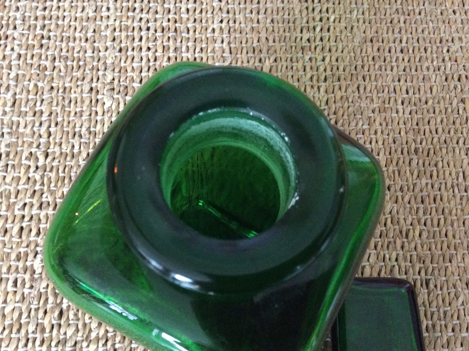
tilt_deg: -71.3
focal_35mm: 40
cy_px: 186
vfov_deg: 35.9
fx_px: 541
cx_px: 237
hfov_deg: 46.9
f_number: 2.4
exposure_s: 1/20
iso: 320
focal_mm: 3.3
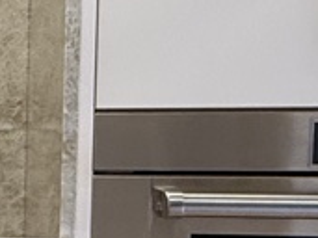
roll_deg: +0.1
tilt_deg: -5.7
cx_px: -296
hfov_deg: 15.2
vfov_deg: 13.6
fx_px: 991
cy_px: 203
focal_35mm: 108
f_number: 2.2
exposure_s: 1/58
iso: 400
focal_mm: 2.22
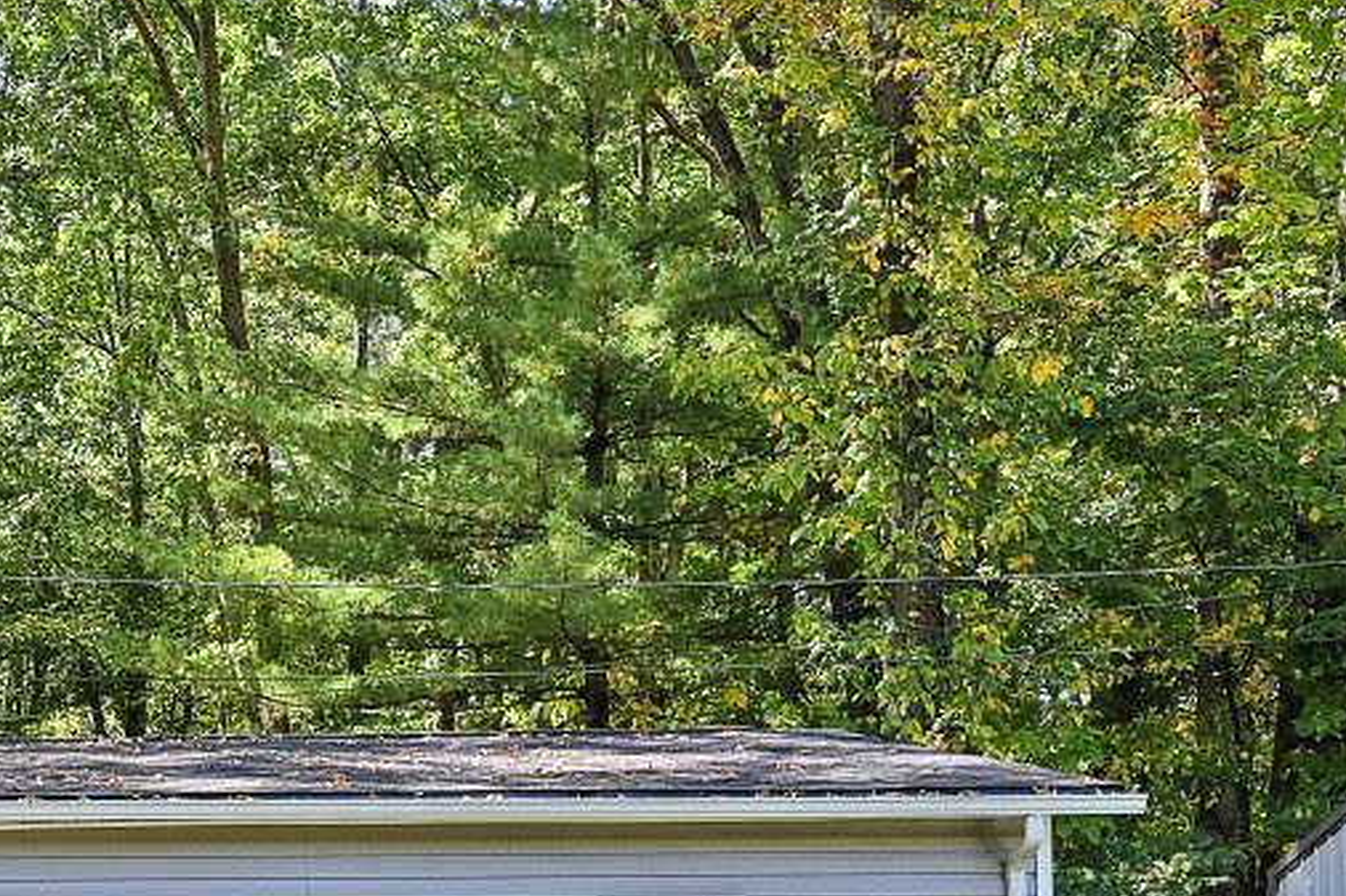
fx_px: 3326
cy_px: 1034
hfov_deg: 20.1
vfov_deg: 14.9
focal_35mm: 89
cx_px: -604
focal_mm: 30
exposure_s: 1/250
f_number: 4
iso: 200
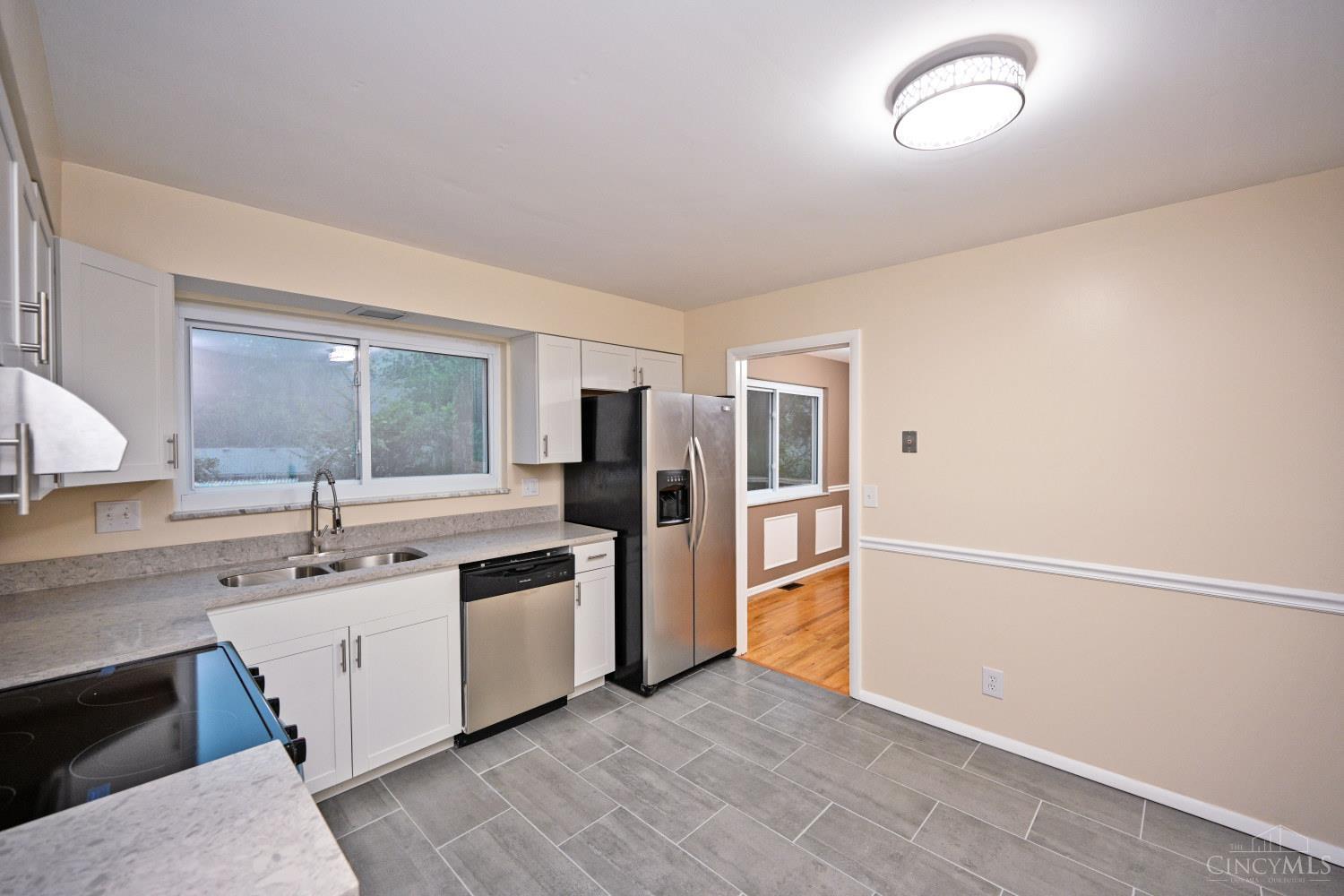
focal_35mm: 14
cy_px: 448
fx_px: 523
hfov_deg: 104.3
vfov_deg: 81.2
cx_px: 672
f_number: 4
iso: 560
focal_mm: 14
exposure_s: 1/60
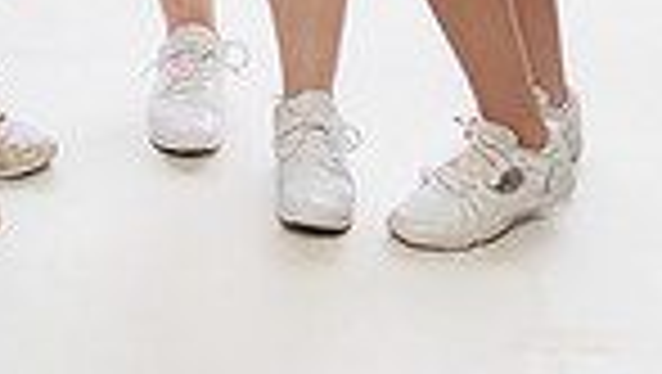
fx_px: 2425
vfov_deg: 8.1
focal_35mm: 138
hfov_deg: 15.5
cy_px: -554
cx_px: 225
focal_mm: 43
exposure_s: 1/250
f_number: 5.6
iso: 640
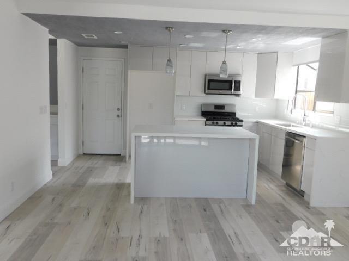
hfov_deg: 60.0
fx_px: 302
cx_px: 174
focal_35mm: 30
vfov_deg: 46.8
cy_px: 130
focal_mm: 5.3
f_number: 3.2
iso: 125
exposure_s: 1/60
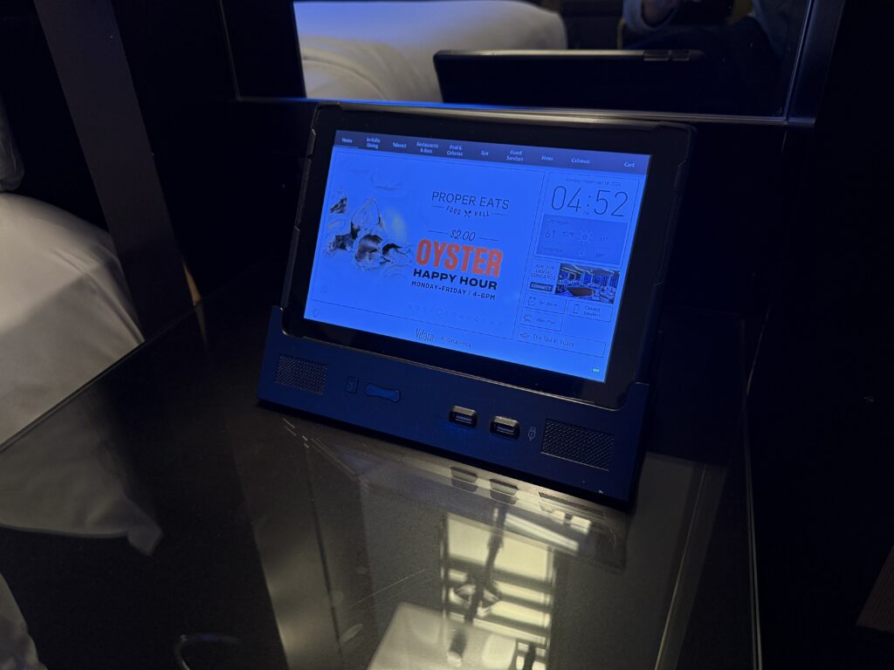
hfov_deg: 71.6
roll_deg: +1.9
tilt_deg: -31.3
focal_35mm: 24
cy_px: 335
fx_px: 620
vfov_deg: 56.8
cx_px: 447
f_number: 1.78
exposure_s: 1/60
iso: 320
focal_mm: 6.76
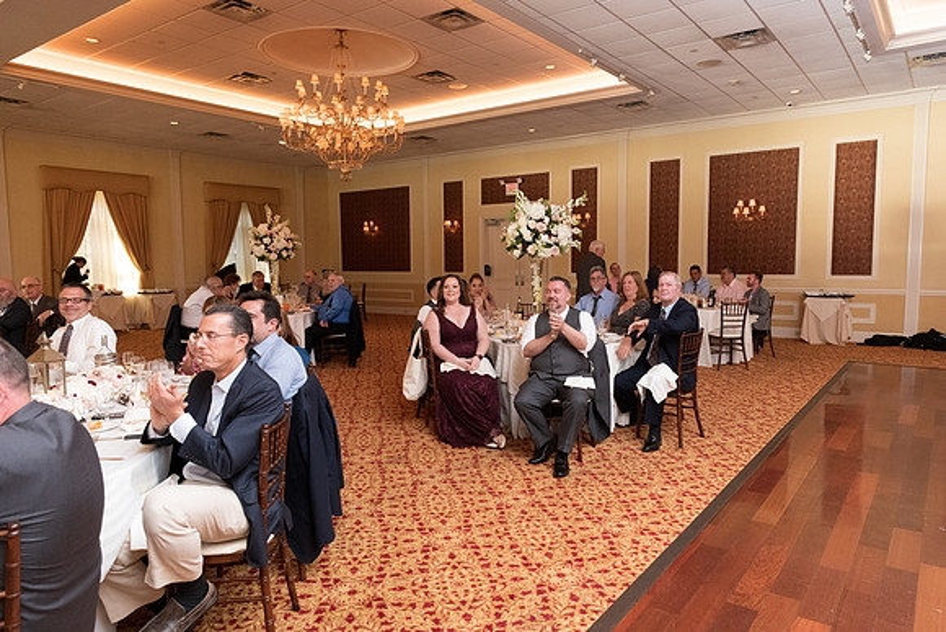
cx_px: 473
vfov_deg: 53.2
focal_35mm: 24
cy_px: 316
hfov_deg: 73.7
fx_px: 631
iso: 6400
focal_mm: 24
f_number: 5
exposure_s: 1/125
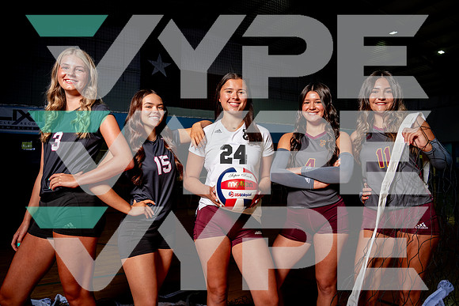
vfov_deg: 51.6
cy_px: 153
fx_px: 317
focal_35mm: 25
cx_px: 230
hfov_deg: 71.8
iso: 250
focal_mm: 24
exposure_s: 1/200
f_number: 5.6
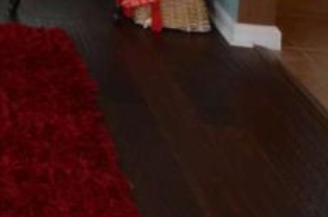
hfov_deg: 19.5
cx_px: -266
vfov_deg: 14.1
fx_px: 700
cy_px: -245
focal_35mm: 77
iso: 450
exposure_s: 1/60
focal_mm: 10
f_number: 4
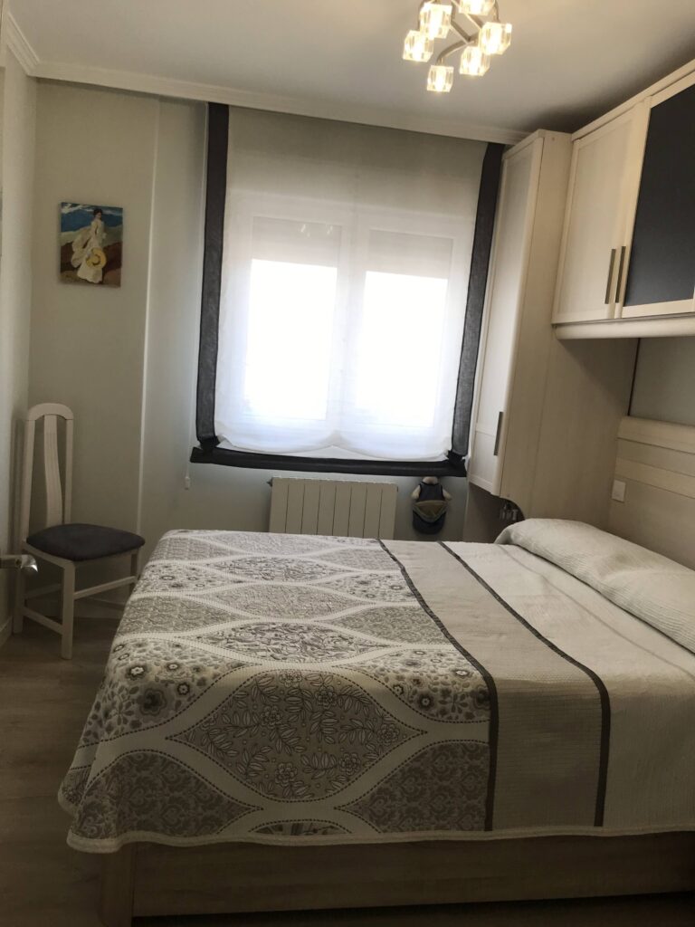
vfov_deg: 63.4
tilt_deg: -6.1
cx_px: 348
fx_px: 750
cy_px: 464
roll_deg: -4.3
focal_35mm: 28
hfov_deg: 49.7
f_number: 1.8
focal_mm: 4
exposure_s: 1/100
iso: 25
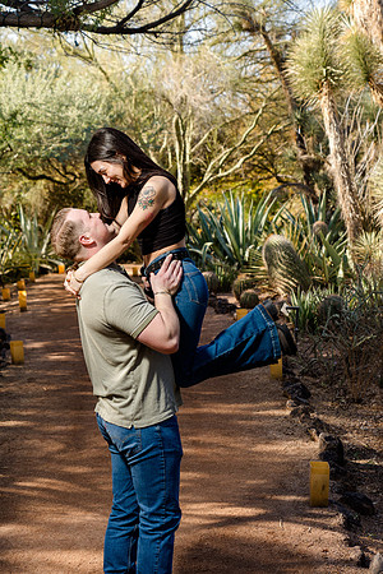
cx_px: 192
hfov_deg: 20.0
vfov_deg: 29.7
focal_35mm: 68
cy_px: 287
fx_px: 1085
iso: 100
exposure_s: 1/200
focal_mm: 68
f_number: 5.6
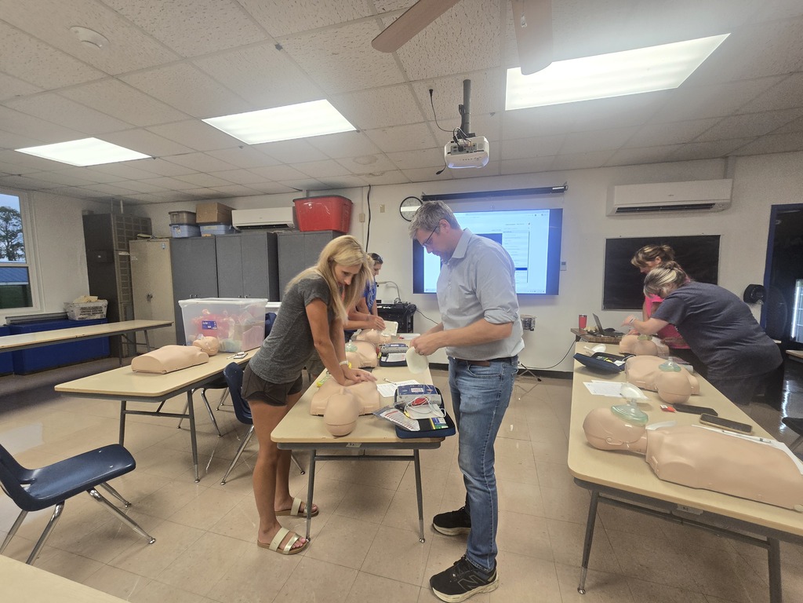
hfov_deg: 106.2
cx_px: 402
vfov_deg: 89.9
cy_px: 302
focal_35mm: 13
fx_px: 302
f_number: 2.2
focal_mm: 2.2
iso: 100
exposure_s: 1/60
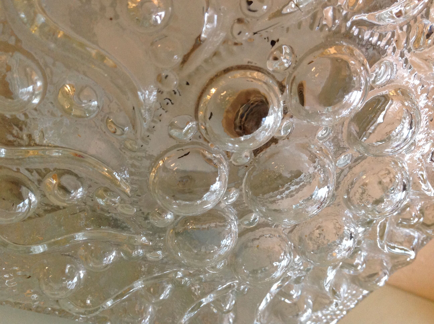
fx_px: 438
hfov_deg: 52.7
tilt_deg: -21.0
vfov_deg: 40.6
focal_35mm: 35
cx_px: 217
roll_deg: -39.7
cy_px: 162
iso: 200
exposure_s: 1/17
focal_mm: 4.28
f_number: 2.4
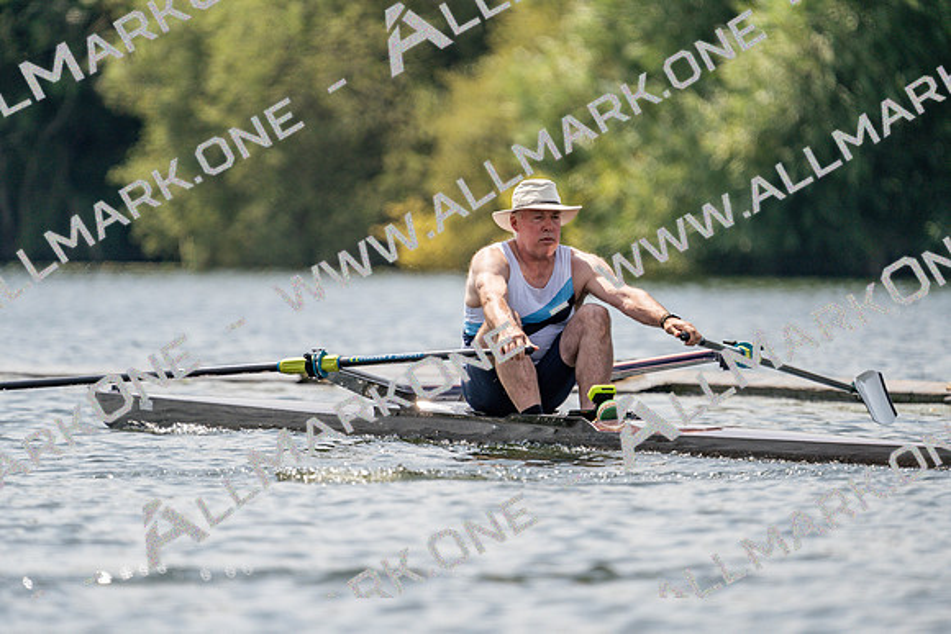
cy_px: 317
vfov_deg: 2.6
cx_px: 476
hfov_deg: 3.9
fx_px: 13845
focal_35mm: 524
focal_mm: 524
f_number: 6.3
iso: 250
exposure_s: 1/1600
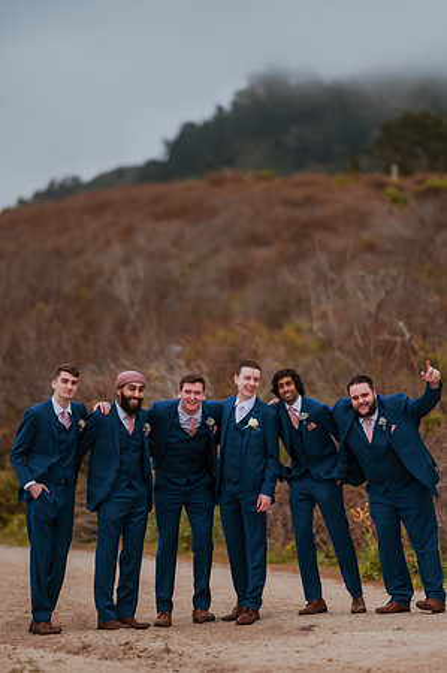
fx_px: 2520
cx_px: 224
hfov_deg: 10.1
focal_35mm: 135
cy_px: 336
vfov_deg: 15.2
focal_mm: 135
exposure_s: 1/3200
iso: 400
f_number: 1.8
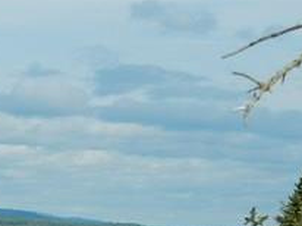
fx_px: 1760
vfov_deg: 7.3
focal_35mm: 202
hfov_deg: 9.5
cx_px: -139
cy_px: 248
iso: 125
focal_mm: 11.7
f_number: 4.3
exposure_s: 1/1000
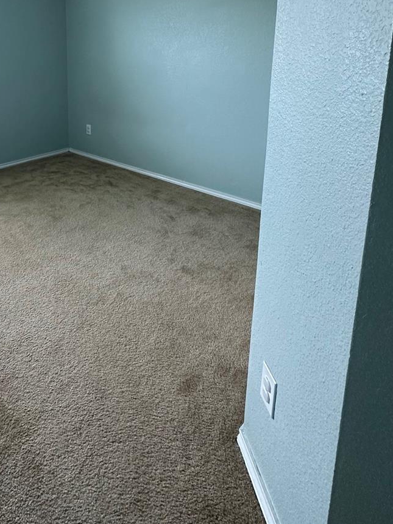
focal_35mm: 25
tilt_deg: -9.4
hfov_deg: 52.5
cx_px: 98
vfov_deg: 64.1
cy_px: 114
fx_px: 378
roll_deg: -0.6
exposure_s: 1/120
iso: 250
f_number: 2.2
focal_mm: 2.22
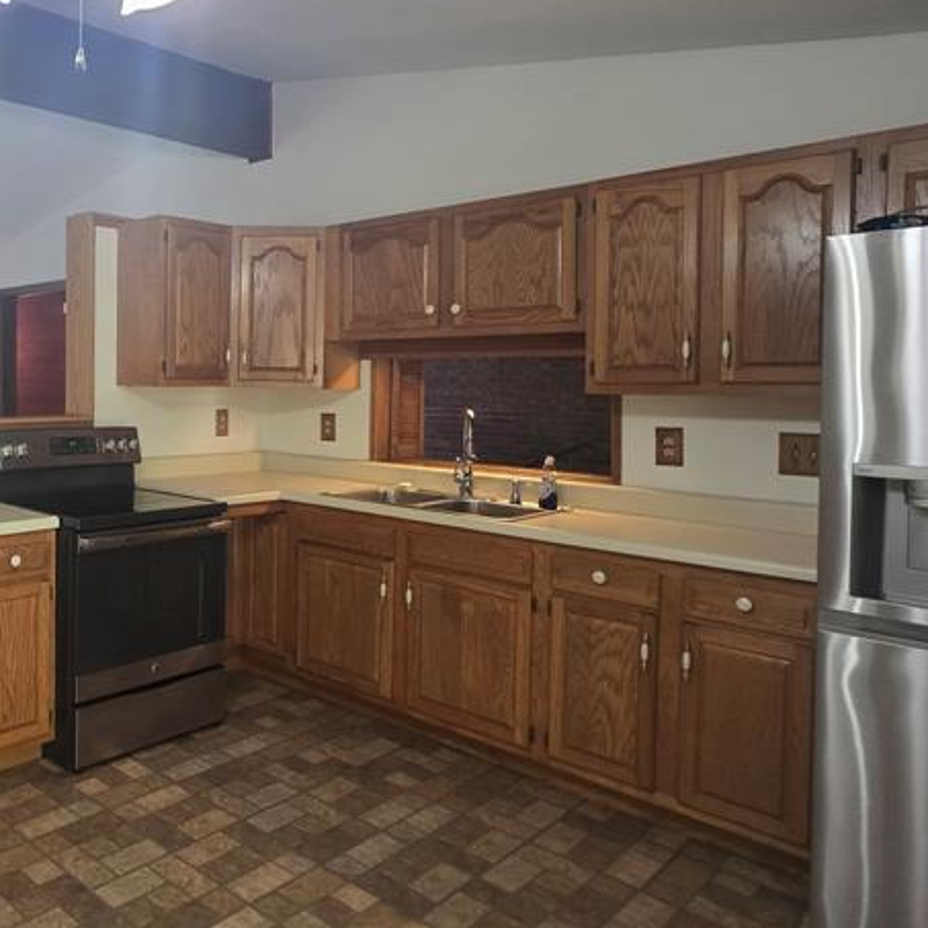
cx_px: 96
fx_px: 789
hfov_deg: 53.5
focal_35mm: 26
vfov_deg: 60.7
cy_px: 404
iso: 200
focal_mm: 2.2
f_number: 1.9
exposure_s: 1/60
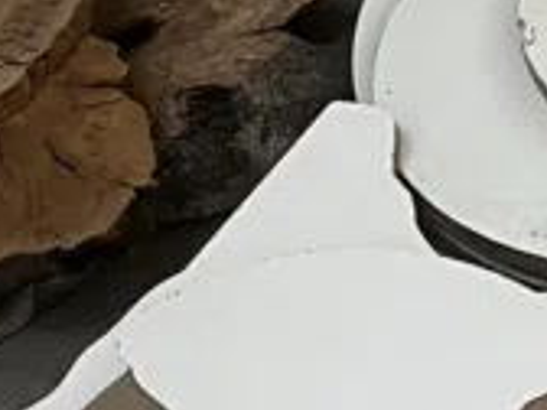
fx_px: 1564
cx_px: 811
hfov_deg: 17.8
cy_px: -159
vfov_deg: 14.2
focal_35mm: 99
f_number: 1.6
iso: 160
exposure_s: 1/60
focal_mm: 5.1
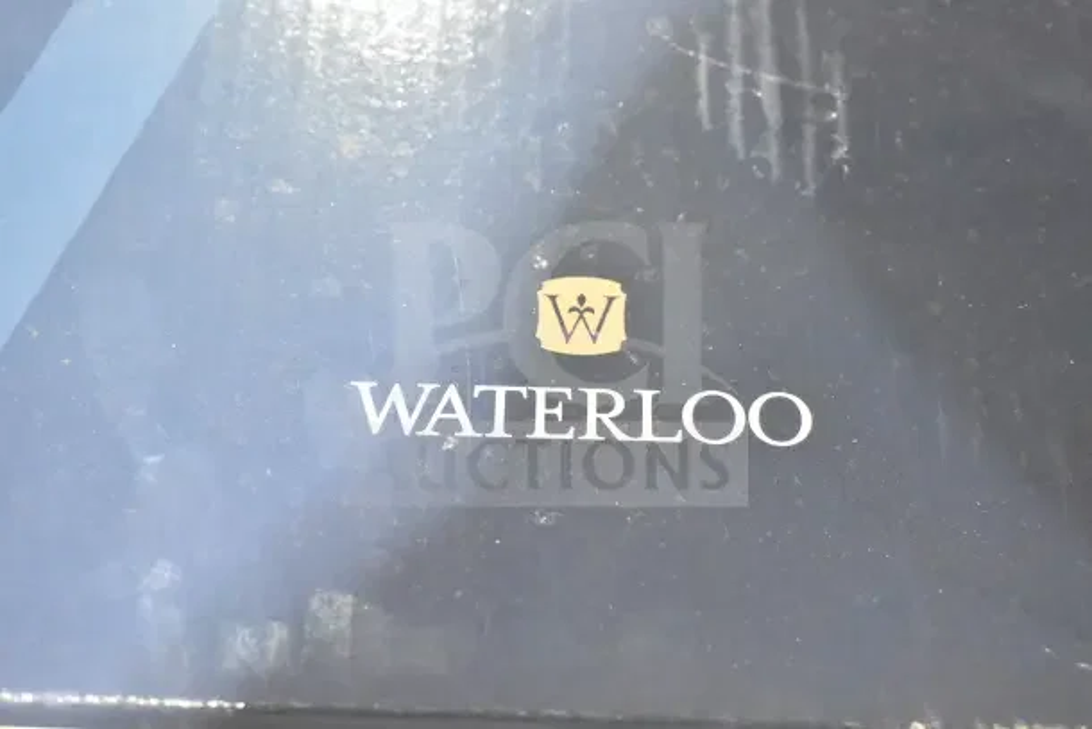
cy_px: 364
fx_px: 1547
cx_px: 546
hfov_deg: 38.9
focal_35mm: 51
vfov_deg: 26.5
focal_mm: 34
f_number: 5.6
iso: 6400
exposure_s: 1/125
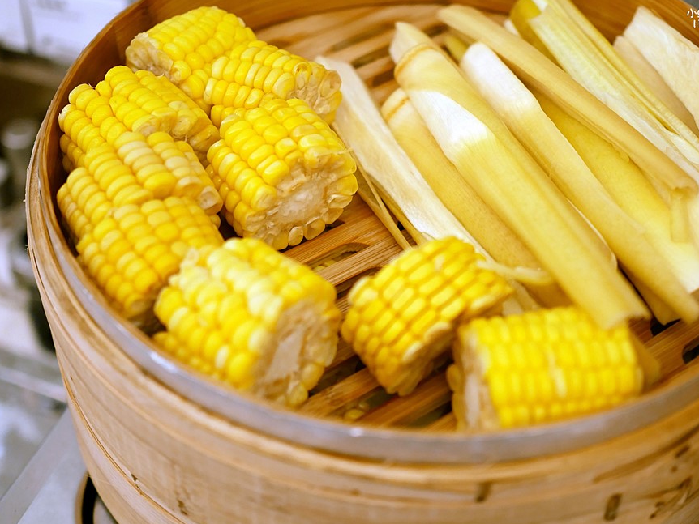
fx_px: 1172
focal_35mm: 58
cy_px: 236
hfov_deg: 33.2
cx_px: 398
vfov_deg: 25.2
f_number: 1.8
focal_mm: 25
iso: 800
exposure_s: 1/60
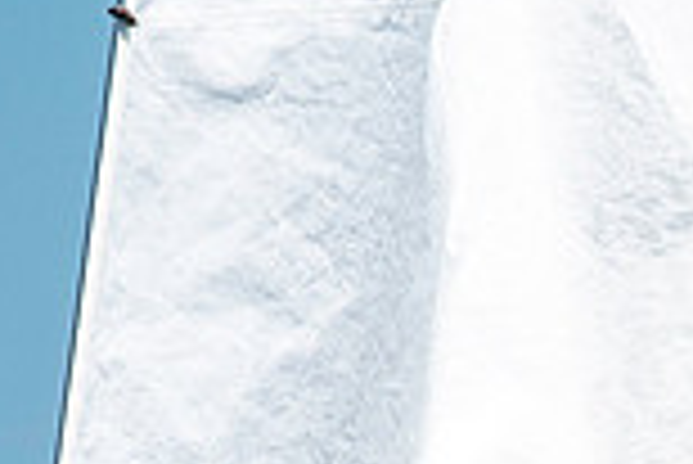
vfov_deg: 0.8
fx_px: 32717
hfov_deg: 1.2
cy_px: 696
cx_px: 1071
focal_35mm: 1698
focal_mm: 300
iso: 320
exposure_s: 1/3200
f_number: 5.6
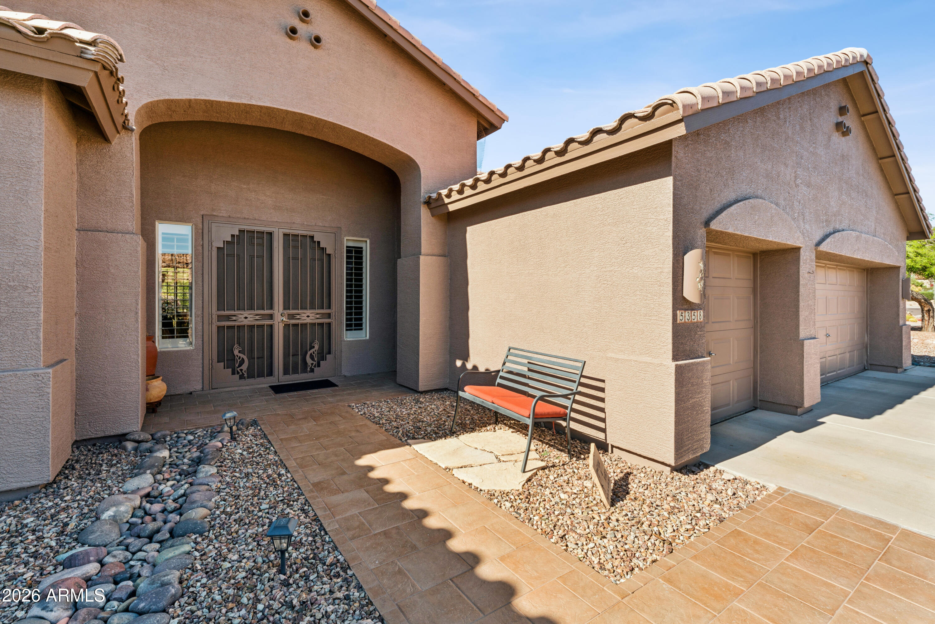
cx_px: 468
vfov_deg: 73.7
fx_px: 416
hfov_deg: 96.7
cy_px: 312
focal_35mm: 16
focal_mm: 16
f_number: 22
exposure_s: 1/15
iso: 100
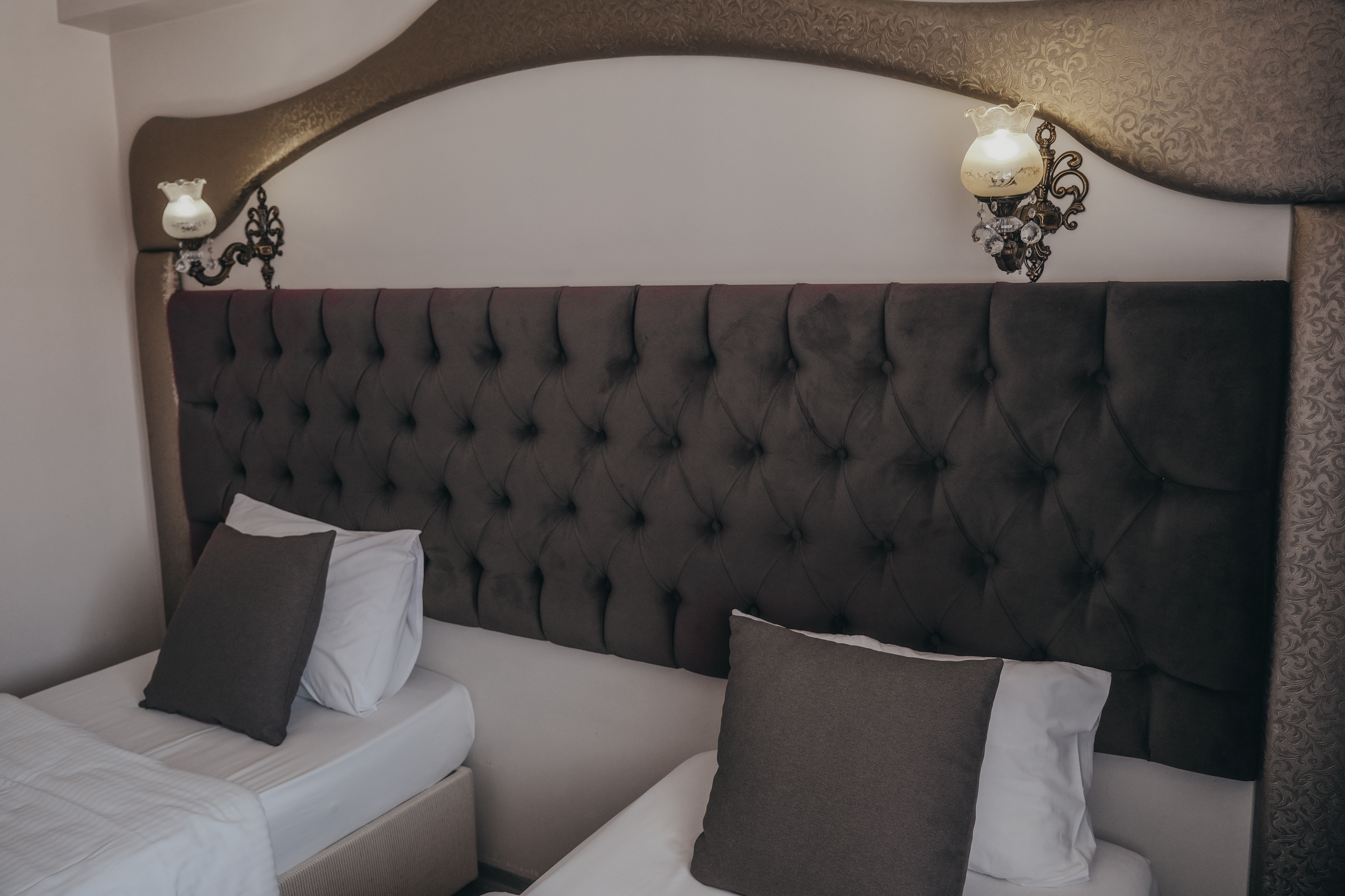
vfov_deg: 45.0
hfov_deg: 63.7
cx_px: 672
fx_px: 1083
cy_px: 448
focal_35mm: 29
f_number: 4
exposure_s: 1/30
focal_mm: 19.2
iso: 400
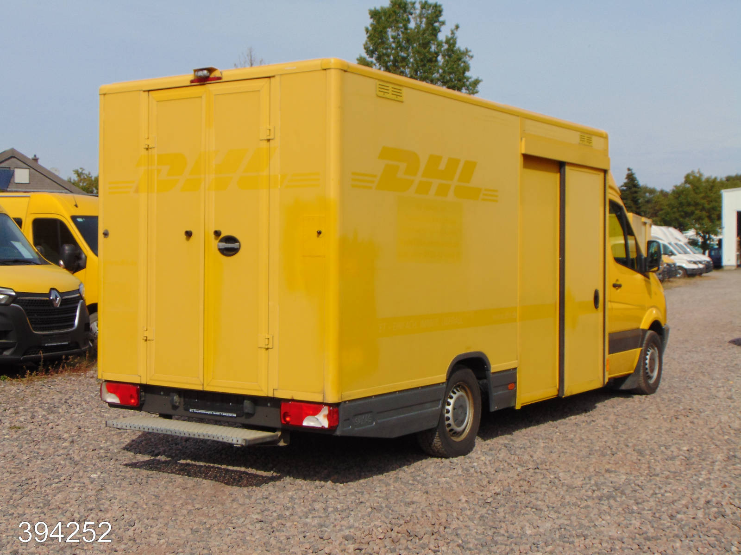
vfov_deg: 29.1
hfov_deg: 38.2
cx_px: 370
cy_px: 278
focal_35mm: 50
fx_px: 1070
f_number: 9
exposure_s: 1/200
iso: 80
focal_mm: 9
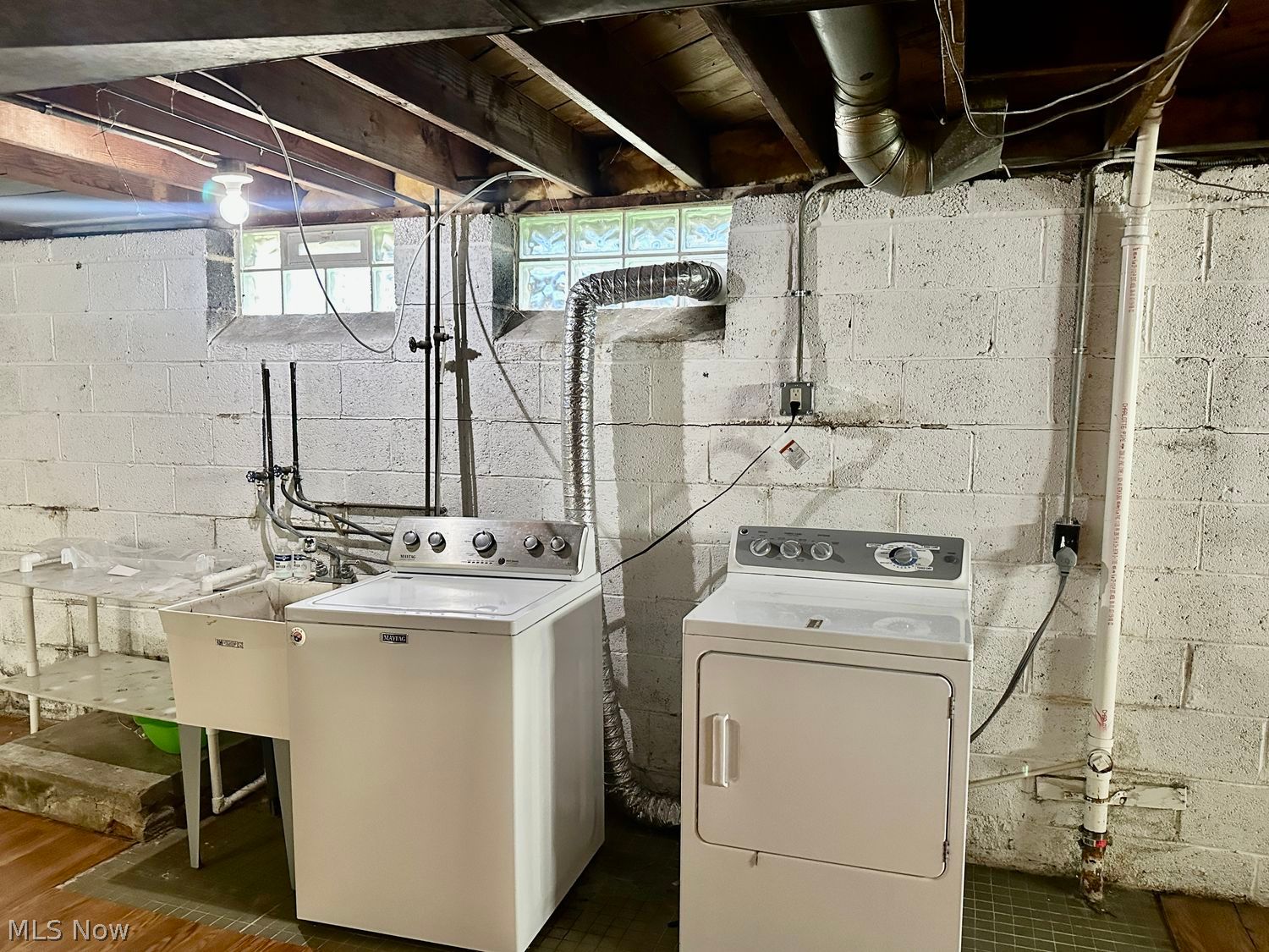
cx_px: 634
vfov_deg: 56.8
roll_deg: +2.8
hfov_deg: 71.6
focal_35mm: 24
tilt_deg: -5.5
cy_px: 476
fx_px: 880
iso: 640
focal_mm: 6.86
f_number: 1.78
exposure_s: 1/60
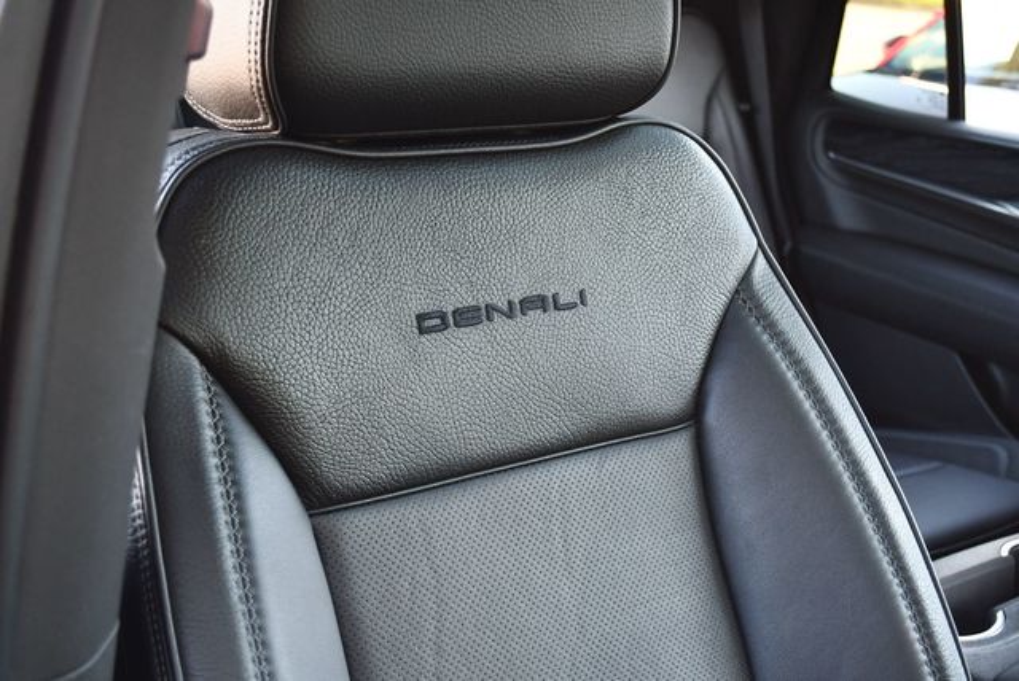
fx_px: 1473
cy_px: 340
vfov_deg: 26.0
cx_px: 510
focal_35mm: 52
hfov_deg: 38.2
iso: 1100
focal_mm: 26
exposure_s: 1/125
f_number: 4.2
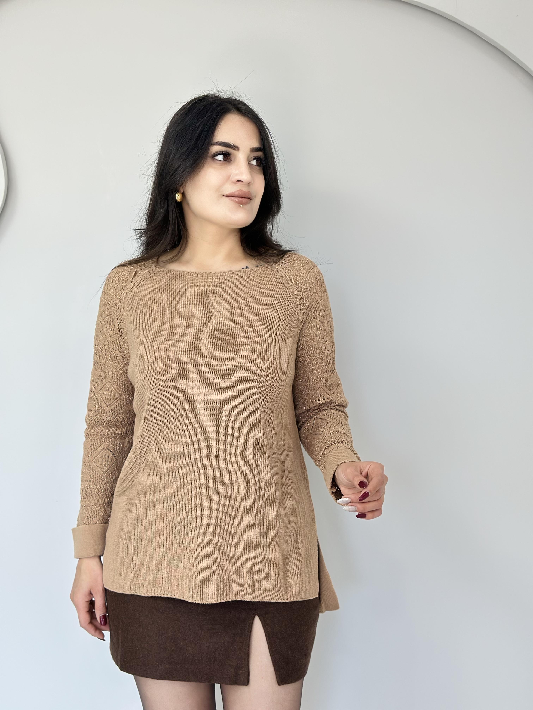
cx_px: 266
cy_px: 355
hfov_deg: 30.3
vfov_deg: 39.7
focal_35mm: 48
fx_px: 985
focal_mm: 6.86
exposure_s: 1/100
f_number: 1.78
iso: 125
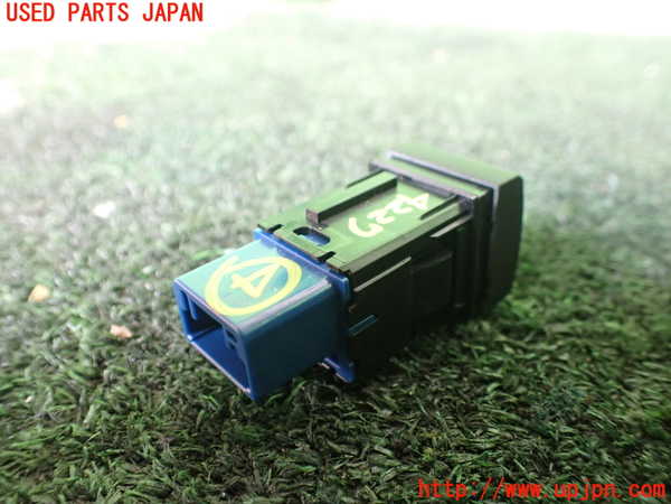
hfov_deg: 60.0
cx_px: 336
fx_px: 582
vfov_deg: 46.8
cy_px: 252
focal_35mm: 30
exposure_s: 1/125
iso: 800
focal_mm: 5.4
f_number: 2.3
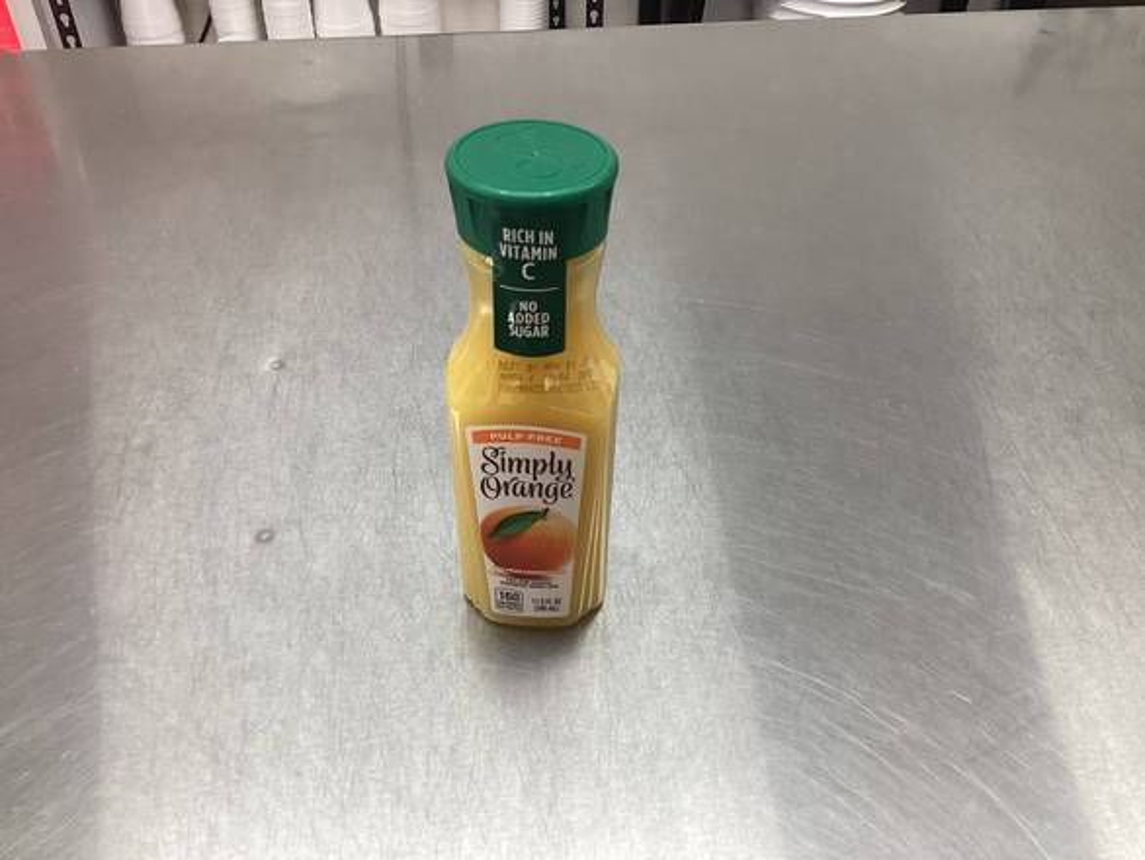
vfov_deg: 45.5
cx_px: 572
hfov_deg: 58.3
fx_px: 1026
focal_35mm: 31
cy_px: 430
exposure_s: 1/60
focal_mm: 3.3
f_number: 2.4
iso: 64
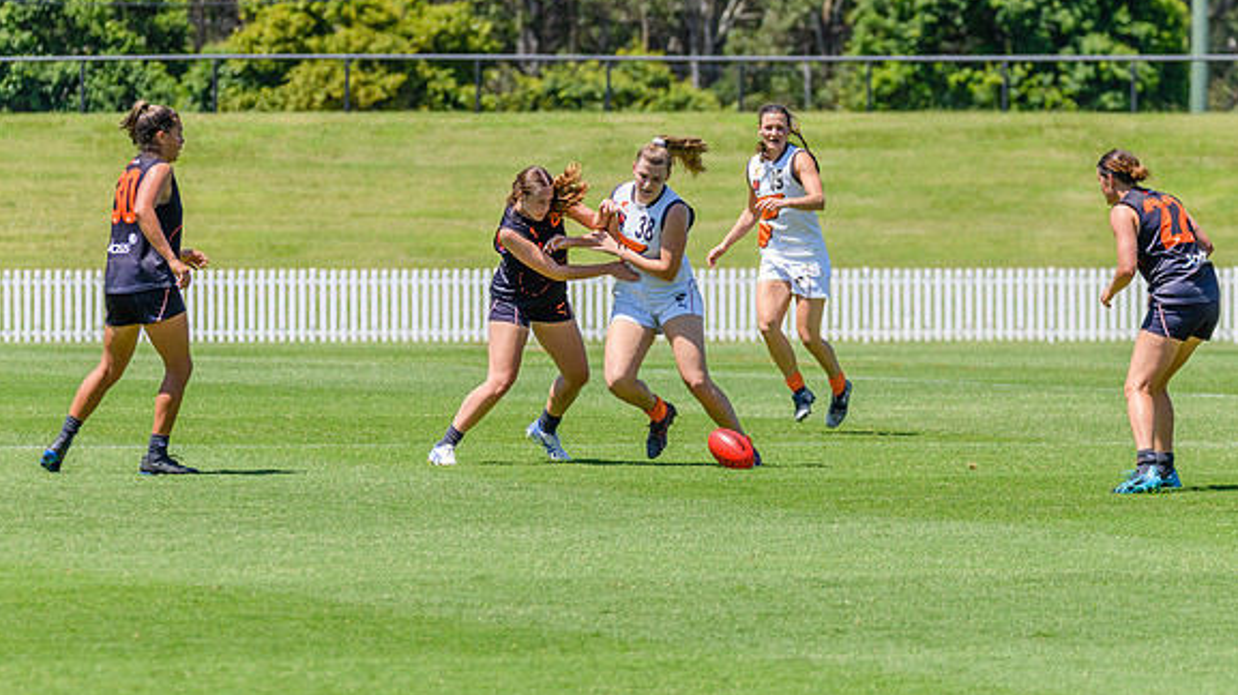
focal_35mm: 324
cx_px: 632
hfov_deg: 6.7
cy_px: 305
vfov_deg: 3.7
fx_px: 10631
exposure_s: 1/2000
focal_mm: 250
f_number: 7.1
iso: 800
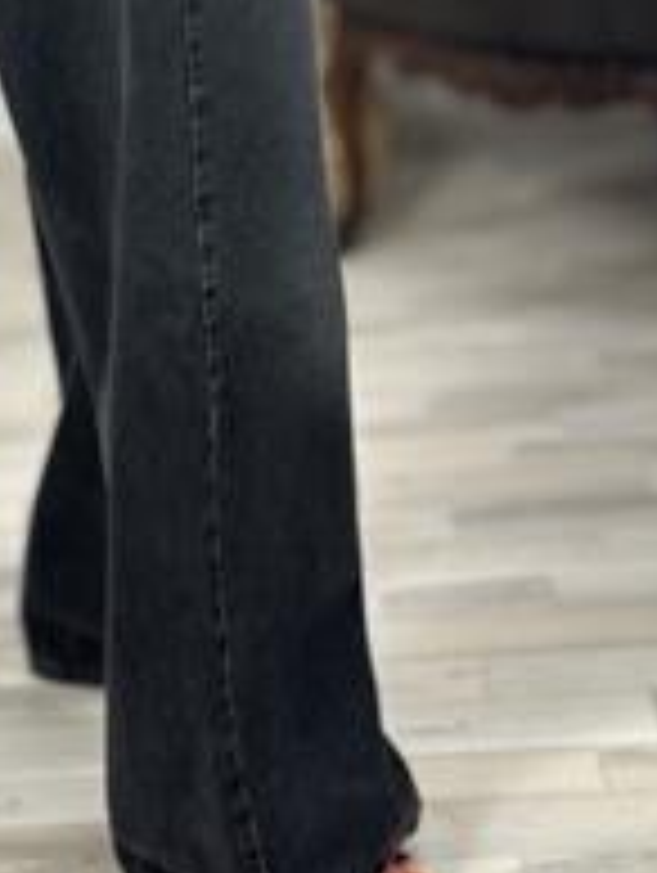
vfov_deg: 18.9
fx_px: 2576
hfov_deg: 14.4
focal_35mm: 102
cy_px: 97
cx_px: 108
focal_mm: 6.86
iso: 80
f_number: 1.78
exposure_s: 1/50
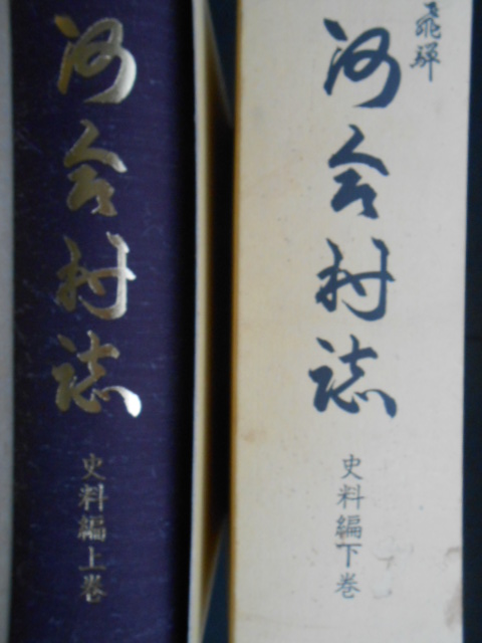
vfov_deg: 60.0
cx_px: 241
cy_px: 322
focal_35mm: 30
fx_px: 557
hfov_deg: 46.8
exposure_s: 1/25
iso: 400
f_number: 3.8
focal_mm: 5.3
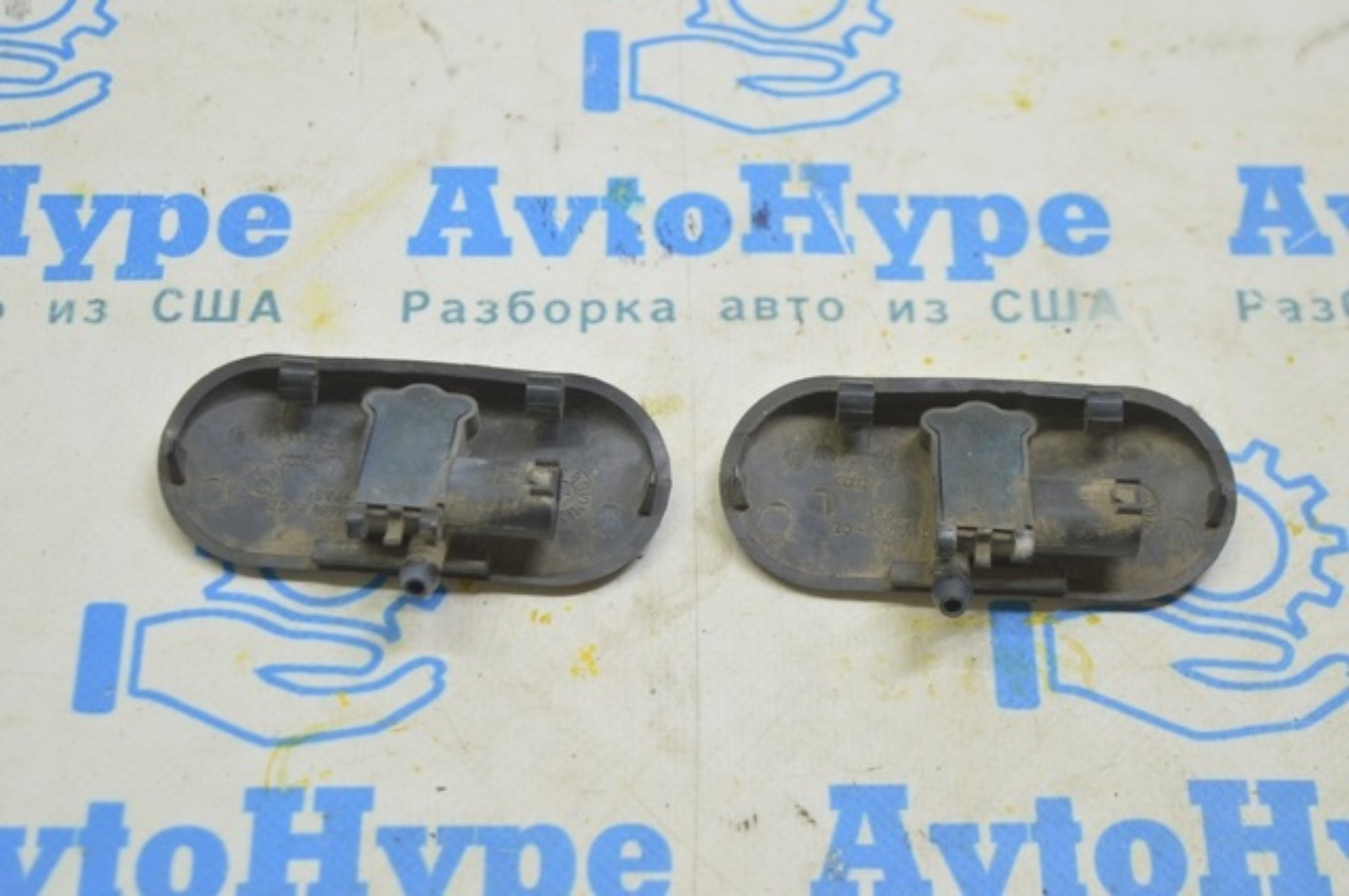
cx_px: 674
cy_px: 448
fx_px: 2582
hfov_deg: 29.3
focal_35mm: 69
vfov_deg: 19.7
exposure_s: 1/20
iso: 400
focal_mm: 46
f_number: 5.6
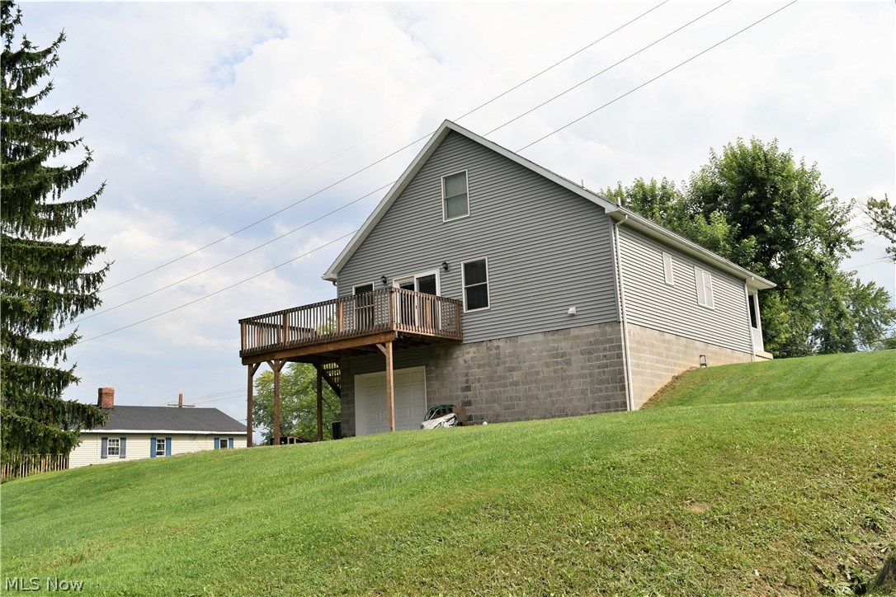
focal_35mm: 34
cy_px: 298
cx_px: 448
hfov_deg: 55.1
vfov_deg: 38.4
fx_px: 859
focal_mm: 23
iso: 100
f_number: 8
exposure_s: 1/500
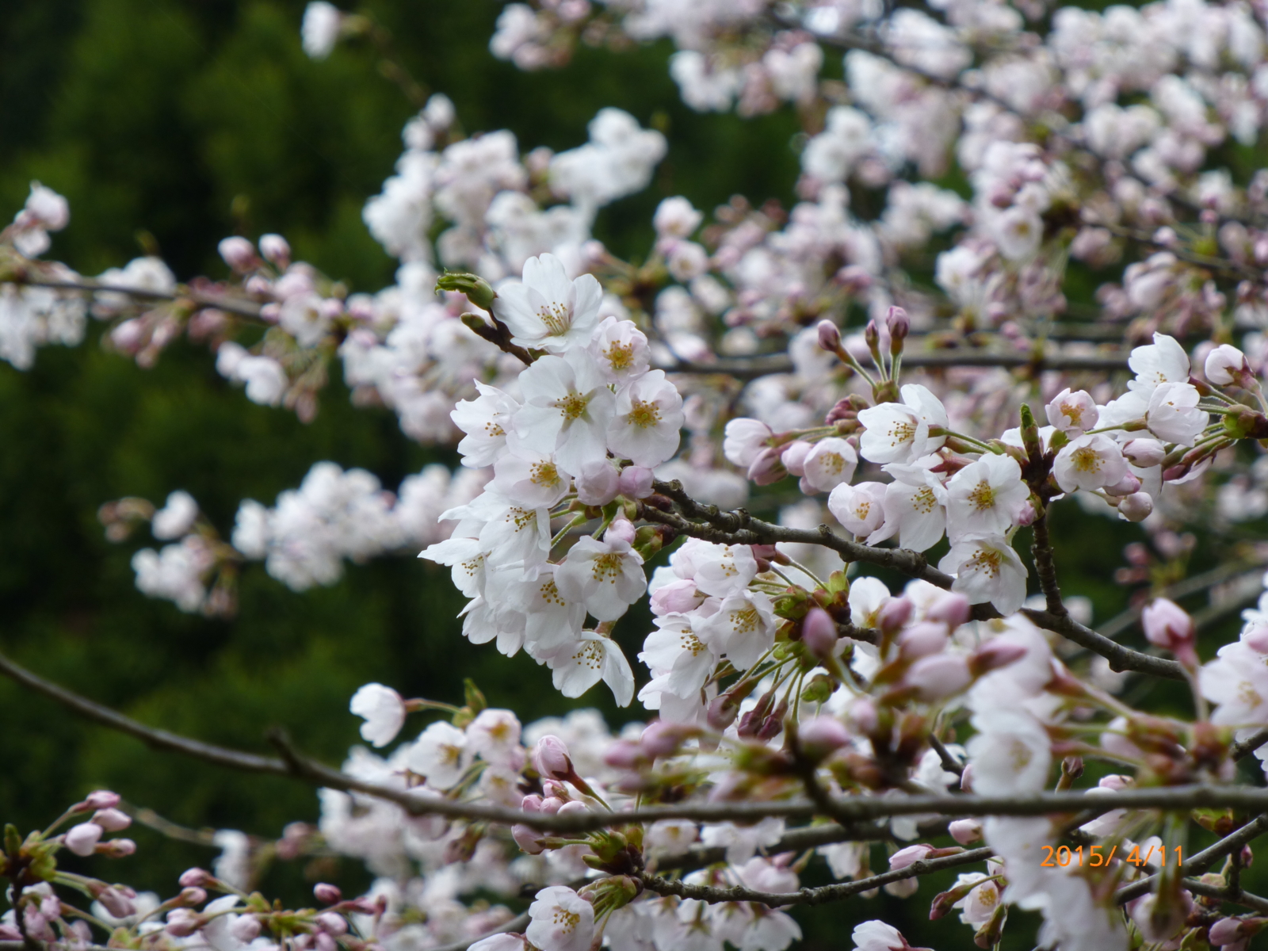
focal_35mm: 214
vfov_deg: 6.9
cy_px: 476
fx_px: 7839
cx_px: 634
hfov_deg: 9.2
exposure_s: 1/100
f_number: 5.6
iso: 100
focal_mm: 38.2
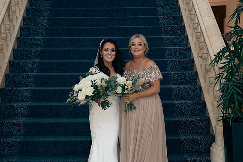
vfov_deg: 19.2
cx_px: 122
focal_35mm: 71
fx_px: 480
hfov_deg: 28.4
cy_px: 81
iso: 1250
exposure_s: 1/125
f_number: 5.6
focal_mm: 70
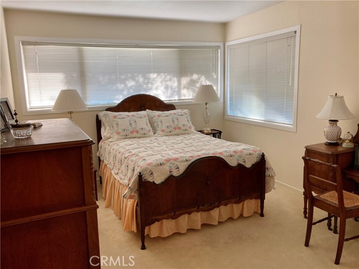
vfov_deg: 49.7
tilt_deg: -7.4
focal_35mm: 28
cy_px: 134
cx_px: 180
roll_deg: +2.0
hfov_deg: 63.4
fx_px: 290
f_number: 1.8
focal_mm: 3.99
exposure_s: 1/60
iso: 80
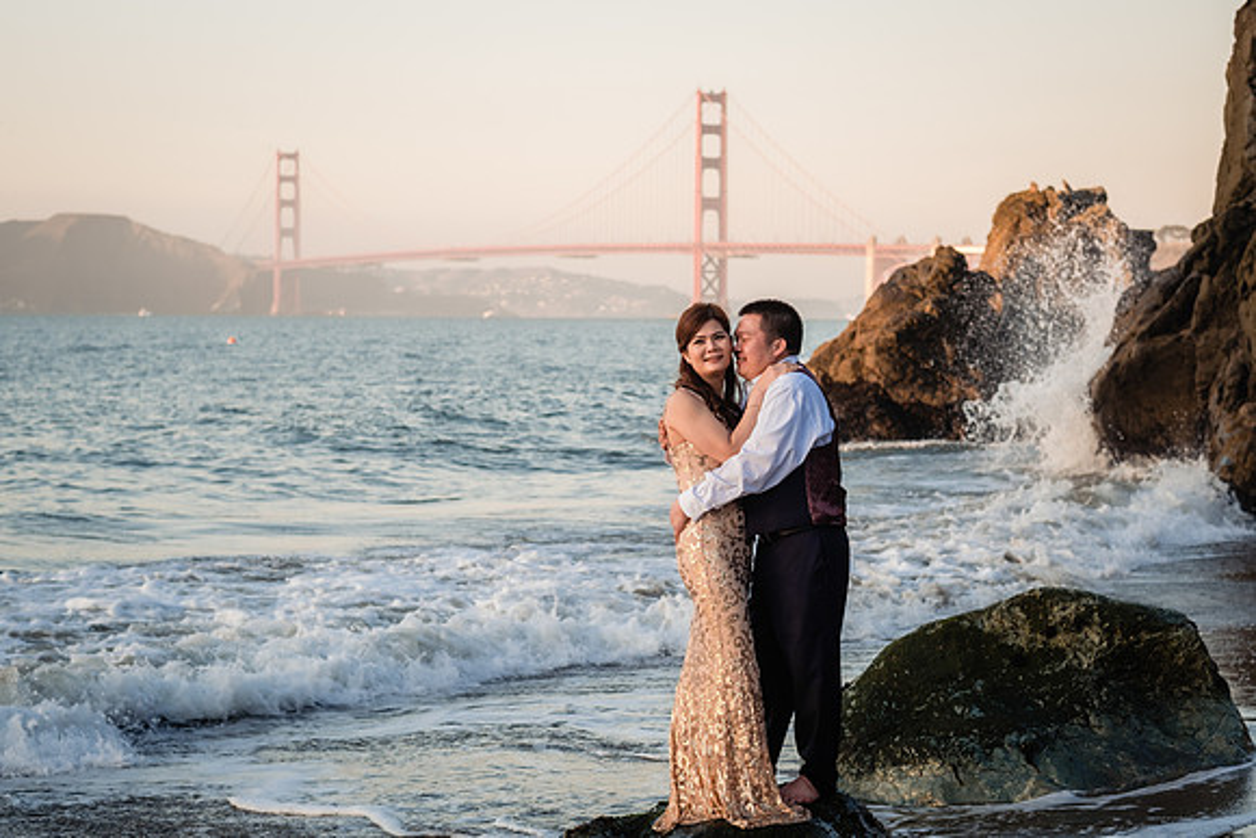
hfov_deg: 24.2
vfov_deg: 16.3
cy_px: 419
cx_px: 628
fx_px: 2931
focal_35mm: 84
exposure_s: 1/160
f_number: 4
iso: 160
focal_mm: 56
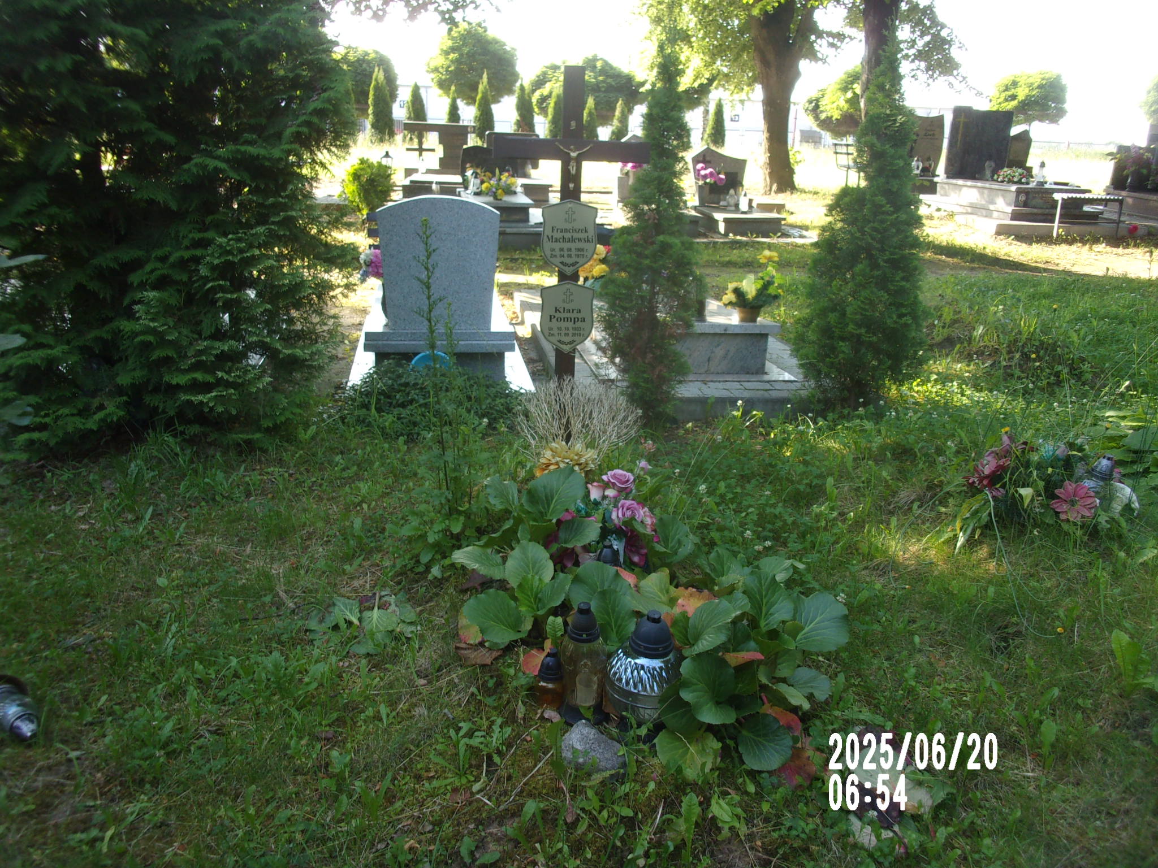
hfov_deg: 63.4
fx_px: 937
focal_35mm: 28
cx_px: 579
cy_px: 434
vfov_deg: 49.7
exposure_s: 1/50
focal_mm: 5.1
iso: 80
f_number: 3.9
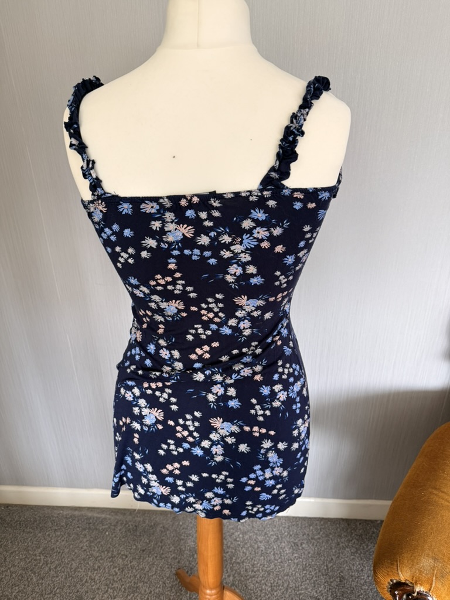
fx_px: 416
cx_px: 225
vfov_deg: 71.6
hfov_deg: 56.8
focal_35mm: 24
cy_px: 300
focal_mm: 6.76
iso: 200
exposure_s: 1/83
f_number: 1.78
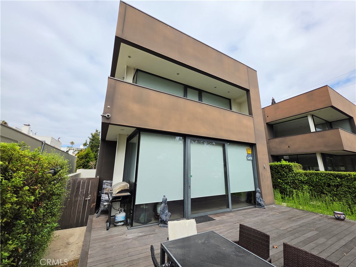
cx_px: 178
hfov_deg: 106.2
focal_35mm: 13
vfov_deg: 89.9
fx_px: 134
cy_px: 134
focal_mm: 2.2
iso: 32
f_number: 1.9
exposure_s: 1/2005
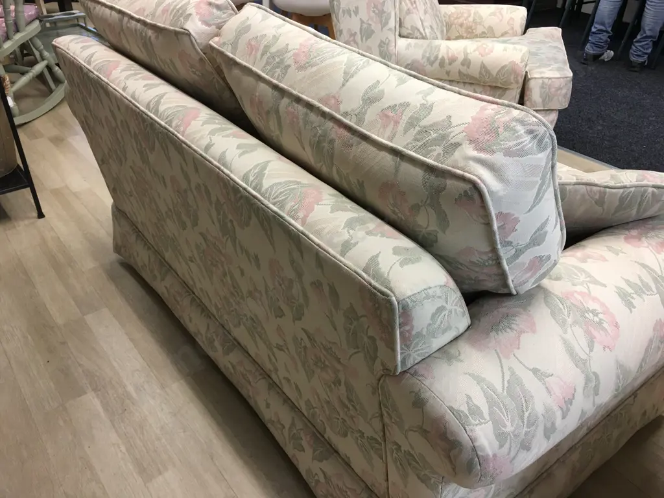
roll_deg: -2.5
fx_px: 556
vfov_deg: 48.2
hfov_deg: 61.7
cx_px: 332
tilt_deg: -32.5
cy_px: 249
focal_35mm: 29
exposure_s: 1/17
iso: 40
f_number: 2.2
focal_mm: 4.15
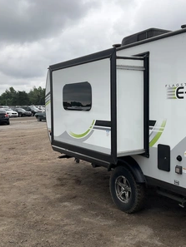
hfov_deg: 36.7
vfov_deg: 47.8
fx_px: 279
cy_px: 123
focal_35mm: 39
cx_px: 114
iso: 25
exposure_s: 1/929
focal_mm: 3
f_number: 1.8
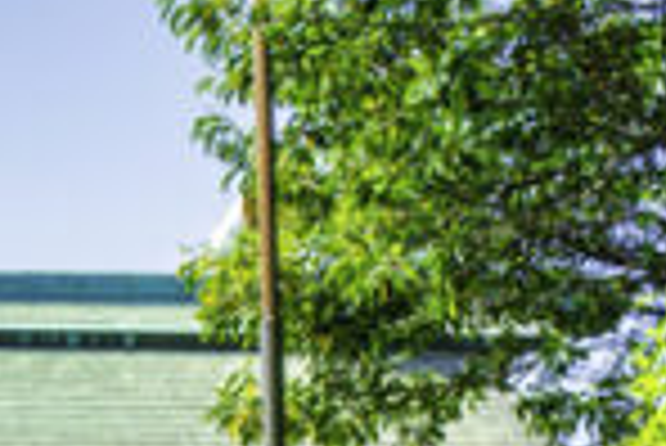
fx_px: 3482
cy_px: 811
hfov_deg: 10.5
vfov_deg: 7.1
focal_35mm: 188
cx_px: -346
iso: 100
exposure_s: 1/160
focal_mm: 31
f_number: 6.3
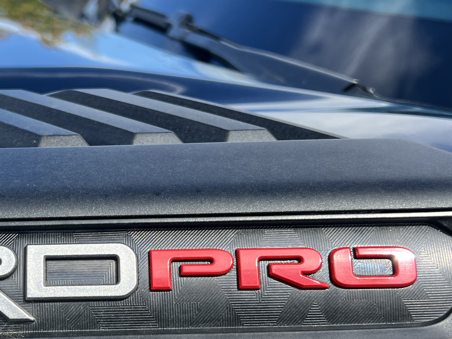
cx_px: 95
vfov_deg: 23.6
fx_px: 810
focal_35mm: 62
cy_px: 209
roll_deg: -2.5
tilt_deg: -18.8
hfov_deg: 30.5
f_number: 1.5
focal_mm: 5.7
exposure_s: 1/1724
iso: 50
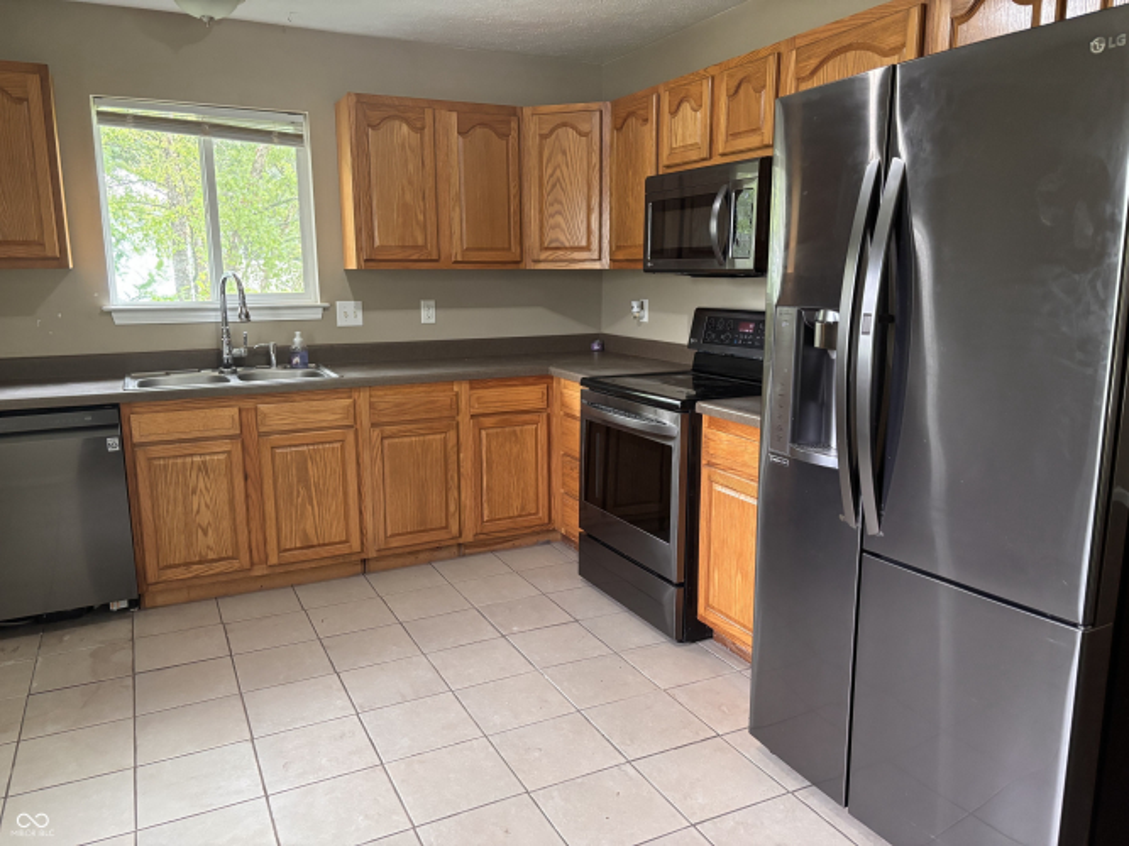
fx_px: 848
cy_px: 423
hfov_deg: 67.3
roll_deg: +0.0
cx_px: 564
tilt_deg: -10.6
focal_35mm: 26
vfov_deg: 53.0
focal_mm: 5.96
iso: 500
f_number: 1.6
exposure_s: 1/60
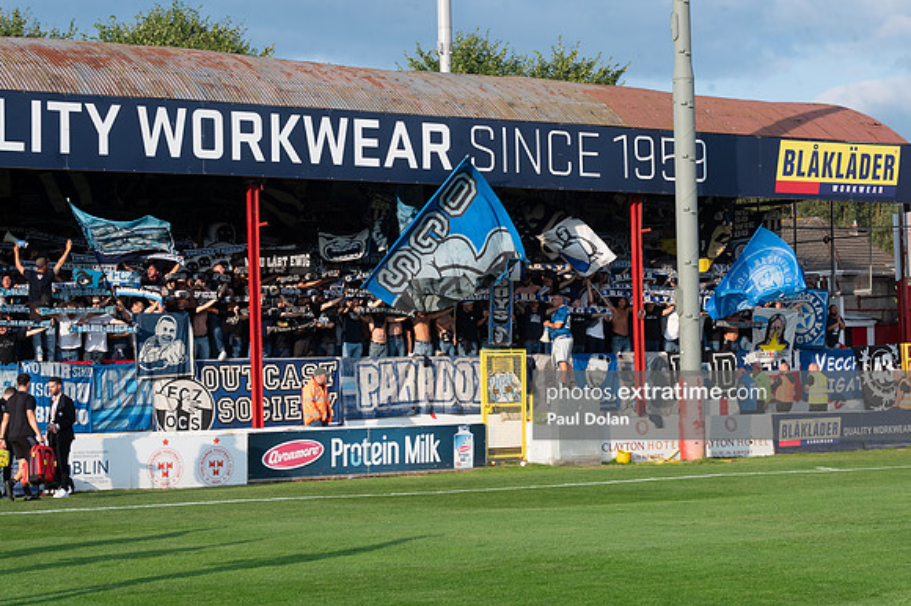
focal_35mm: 86
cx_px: 541
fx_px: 2166
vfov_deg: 15.9
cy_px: 247
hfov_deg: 23.7
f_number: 11
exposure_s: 1/500
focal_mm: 72
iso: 800
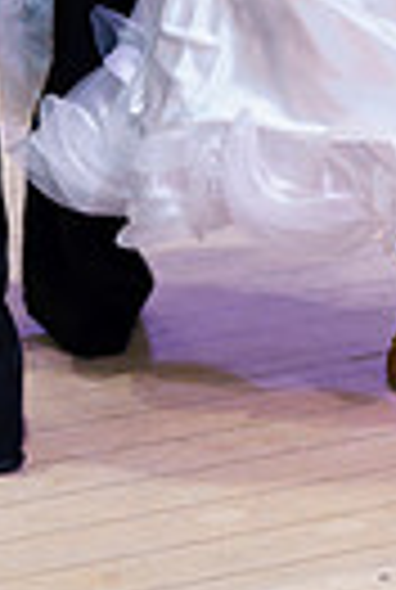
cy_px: -410
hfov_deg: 5.8
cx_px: 189
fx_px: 3939
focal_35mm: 240
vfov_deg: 8.3
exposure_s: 1/160
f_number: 2.8
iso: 640
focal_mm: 70
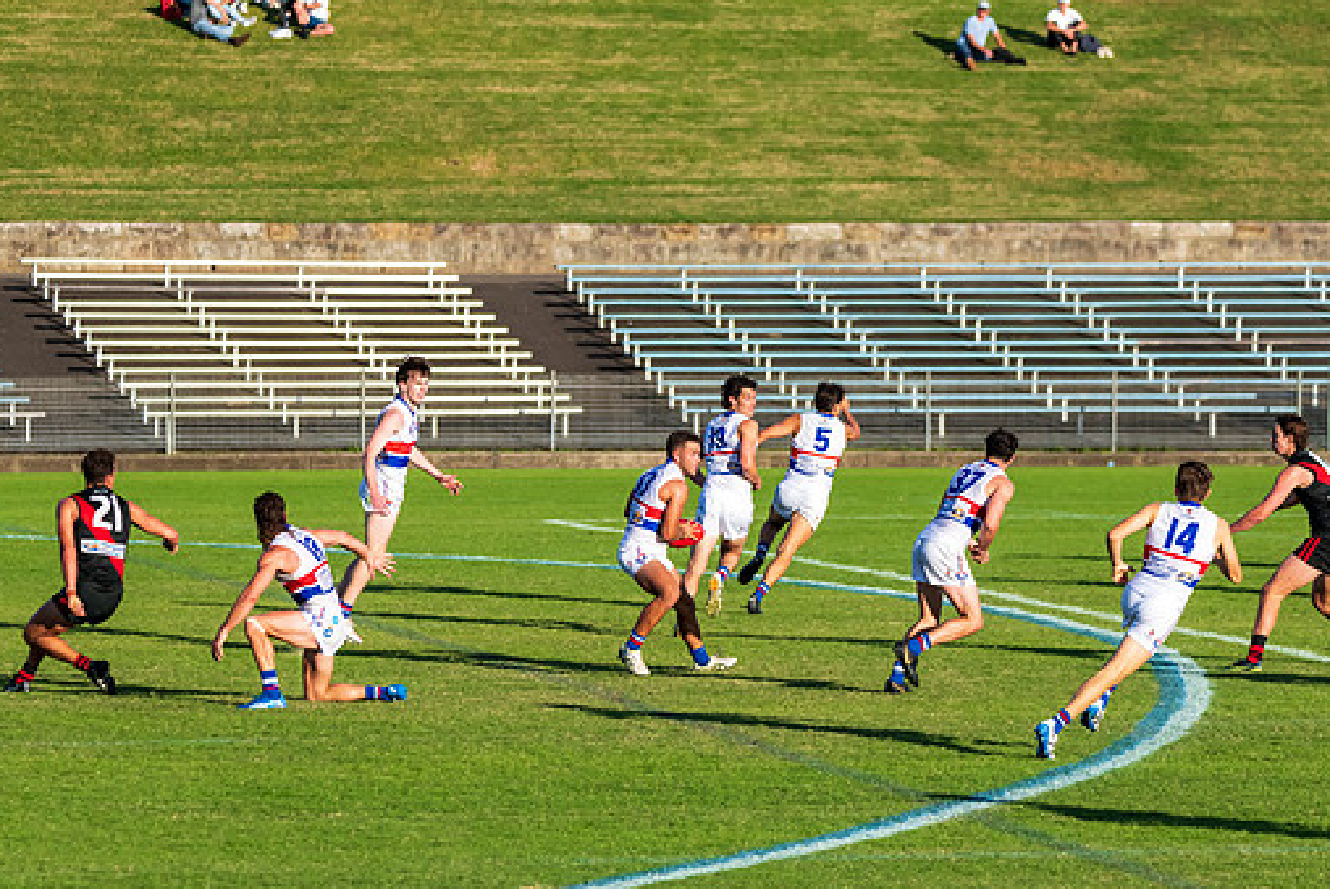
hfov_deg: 7.3
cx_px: 730
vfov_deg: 4.9
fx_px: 10390
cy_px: 488
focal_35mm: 281
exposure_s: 1/4000
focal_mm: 220
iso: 1000
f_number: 5.3
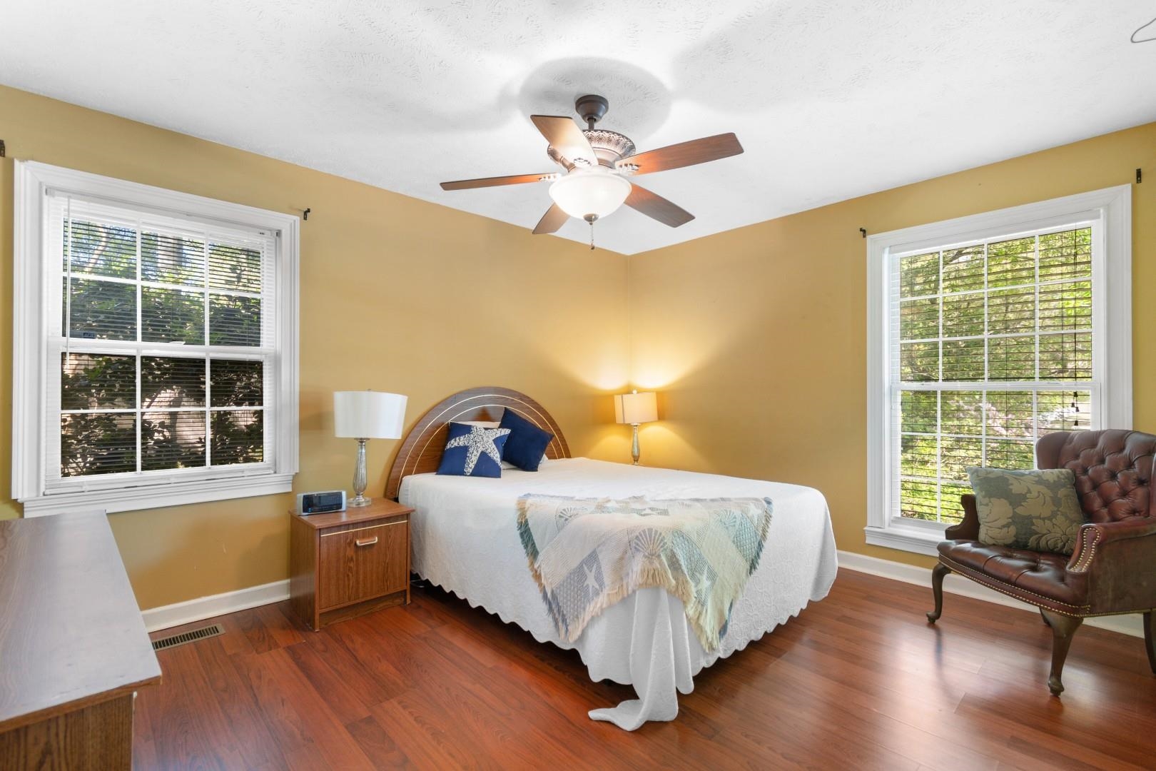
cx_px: 578
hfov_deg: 100.4
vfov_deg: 77.3
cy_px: 386
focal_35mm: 15
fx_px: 482
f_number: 4.5
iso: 100
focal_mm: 10
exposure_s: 1/8
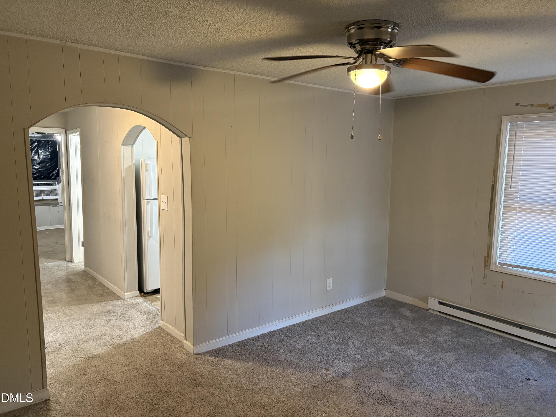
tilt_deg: -7.4
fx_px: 418
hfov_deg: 67.3
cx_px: 278
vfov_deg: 53.1
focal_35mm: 26
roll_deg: +0.2
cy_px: 208
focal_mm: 5.96
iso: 320
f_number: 1.6
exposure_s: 1/60
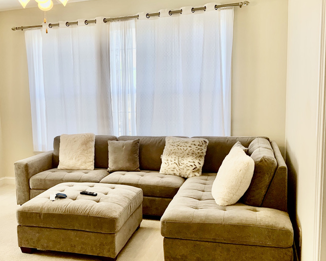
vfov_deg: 38.2
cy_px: 147
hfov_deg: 46.0
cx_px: 103
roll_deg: +3.8
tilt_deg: -4.5
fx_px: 376
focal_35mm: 39
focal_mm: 4.25
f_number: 1.8
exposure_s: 1/120
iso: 64
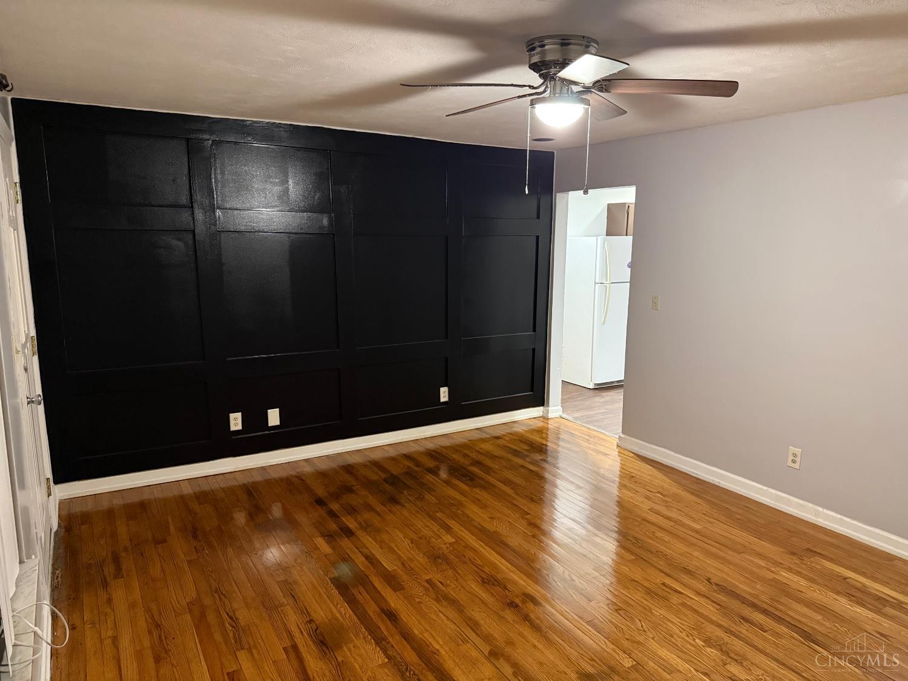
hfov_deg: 71.6
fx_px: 630
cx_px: 454
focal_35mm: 24
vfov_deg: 56.8
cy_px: 340
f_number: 1.78
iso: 1000
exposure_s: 1/40
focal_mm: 6.76
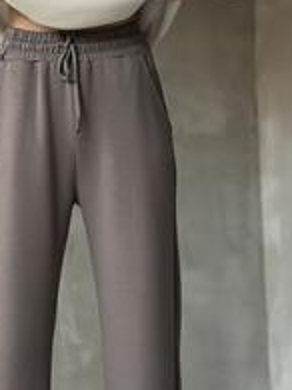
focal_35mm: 105
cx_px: 82
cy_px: 260
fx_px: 1182
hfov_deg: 14.0
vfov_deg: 18.7
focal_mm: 6.86
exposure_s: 1/60
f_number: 1.78
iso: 250
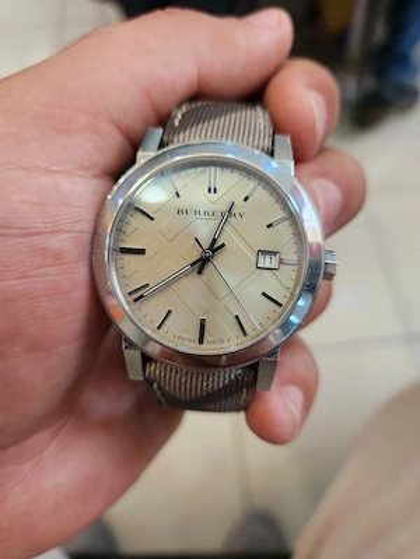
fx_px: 372
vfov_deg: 73.9
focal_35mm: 23
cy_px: 280
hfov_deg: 58.9
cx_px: 210
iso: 500
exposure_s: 1/101
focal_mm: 5.4
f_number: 1.8
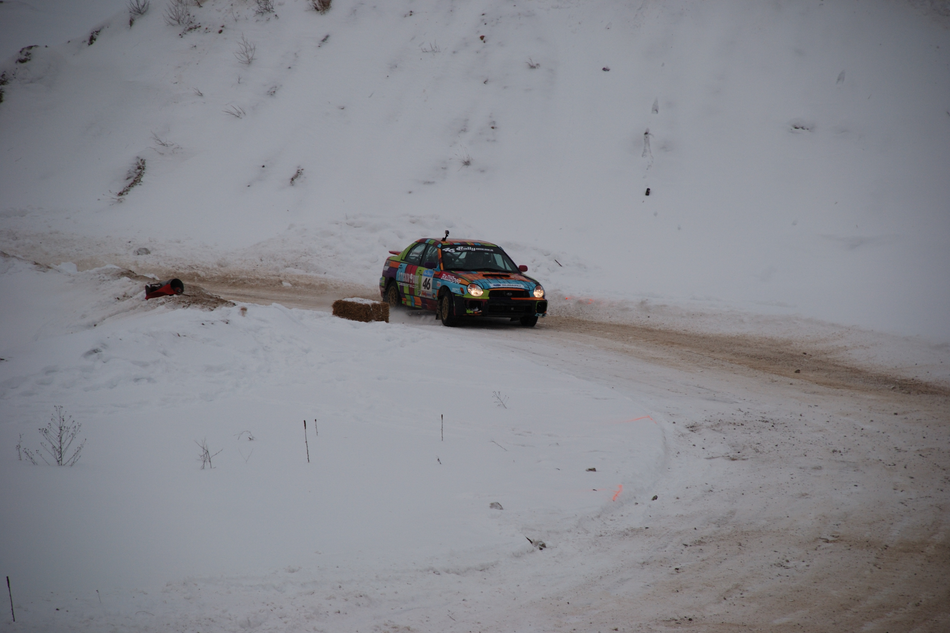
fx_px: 5369
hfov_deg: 10.1
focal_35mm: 204
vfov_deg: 6.7
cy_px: 315
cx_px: 475
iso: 200
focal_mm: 135
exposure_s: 1/800
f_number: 5.6
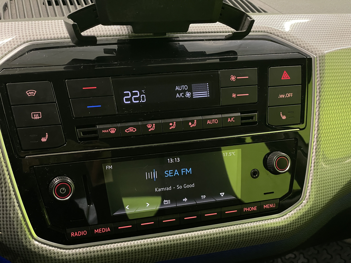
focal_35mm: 52
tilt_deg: -25.7
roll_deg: -4.3
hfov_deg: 36.8
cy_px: 132
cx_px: 176
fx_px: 527
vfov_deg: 28.0
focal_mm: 6
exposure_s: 1/50
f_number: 2
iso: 500
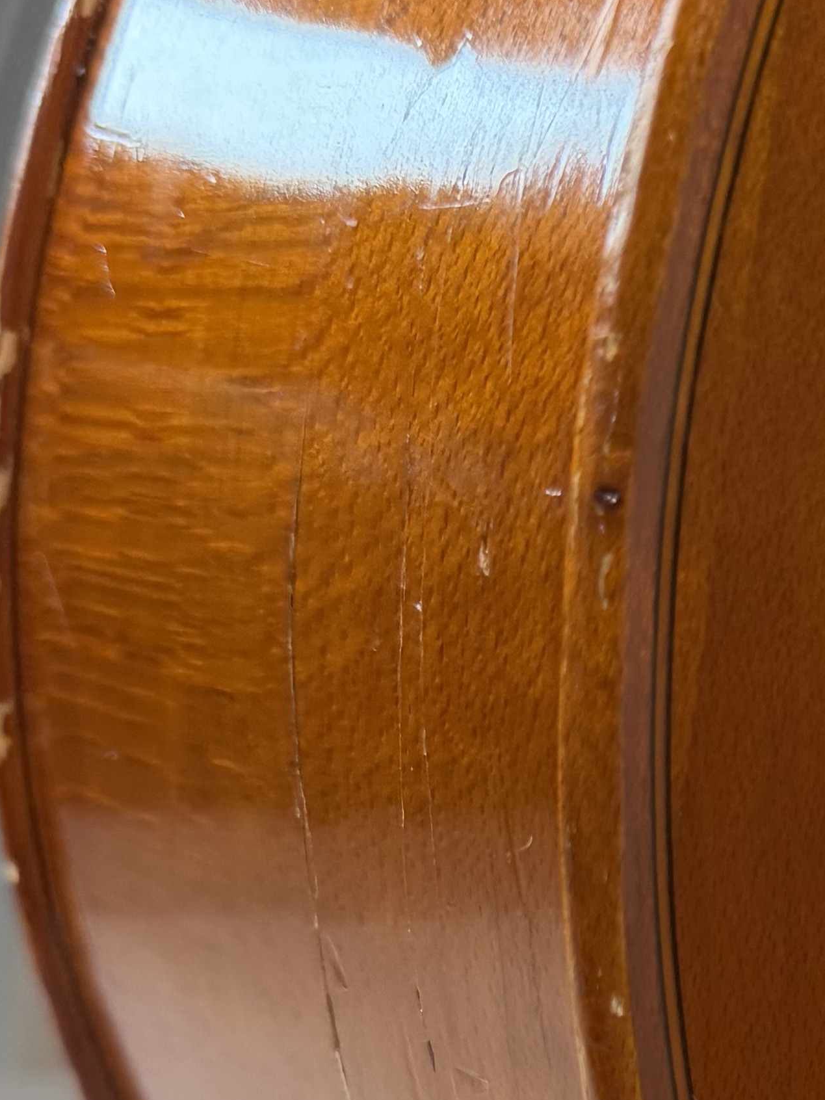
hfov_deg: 16.7
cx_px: 1192
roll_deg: -12.7
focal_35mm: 81
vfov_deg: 23.5
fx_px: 2574
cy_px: 990
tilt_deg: -10.0
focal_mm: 6.76
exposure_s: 1/120
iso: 100
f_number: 1.78
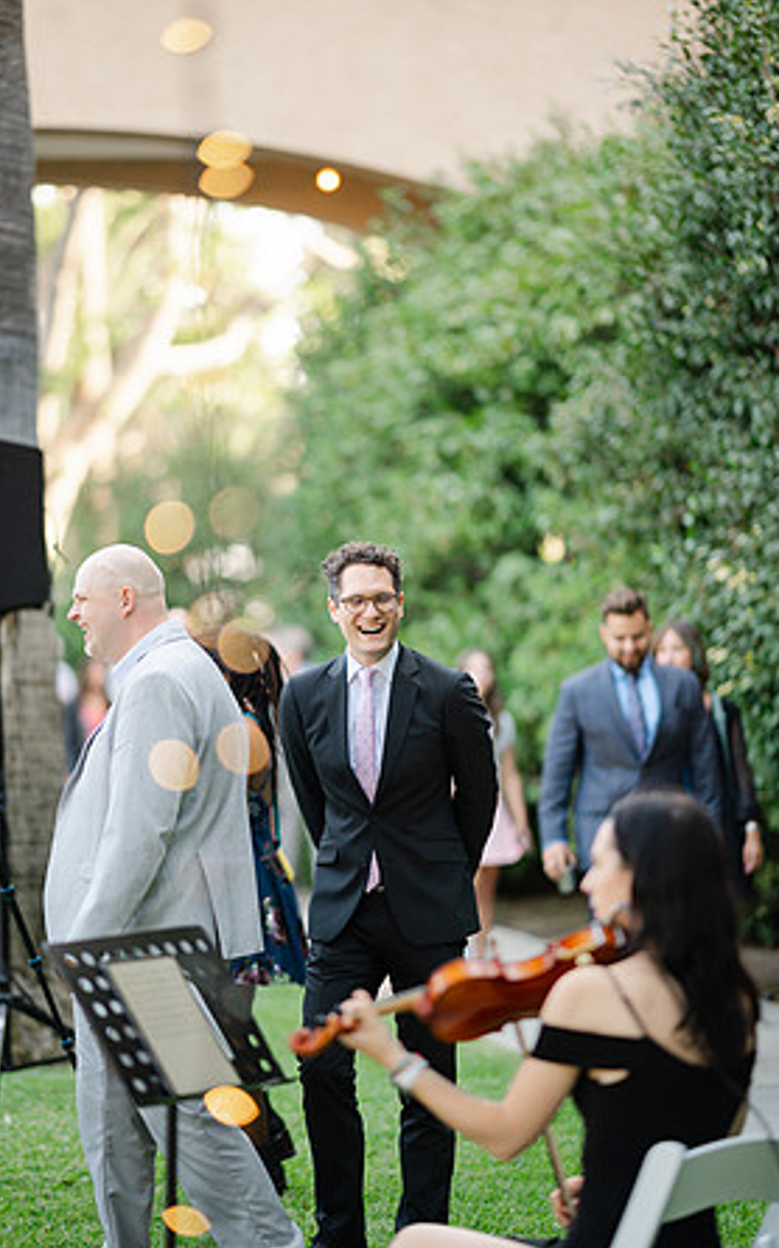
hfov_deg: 12.1
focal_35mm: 108
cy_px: 625
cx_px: 377
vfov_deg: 19.3
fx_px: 3670
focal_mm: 105
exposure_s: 1/800
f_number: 1.4
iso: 160
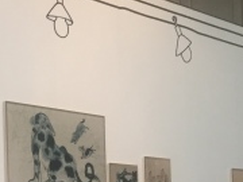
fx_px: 737
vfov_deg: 13.6
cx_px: -123
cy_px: 226
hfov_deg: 16.9
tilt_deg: +1.4
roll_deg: +1.3
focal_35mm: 105
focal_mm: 4.15
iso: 80
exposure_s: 1/30
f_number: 2.2
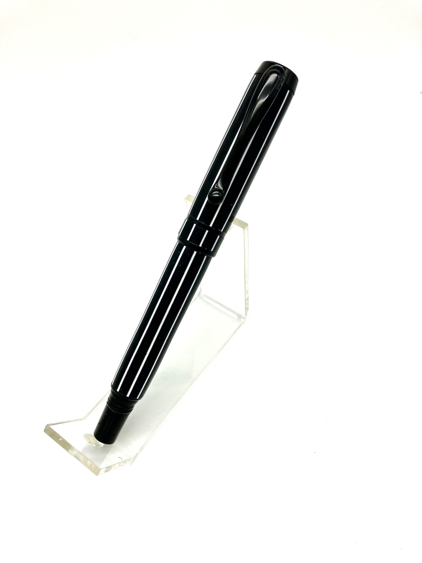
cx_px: 211
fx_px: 455
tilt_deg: -51.4
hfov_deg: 49.7
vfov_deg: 63.5
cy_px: 282
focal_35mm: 28
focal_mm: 3.99
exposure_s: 1/1104
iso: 32
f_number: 1.8
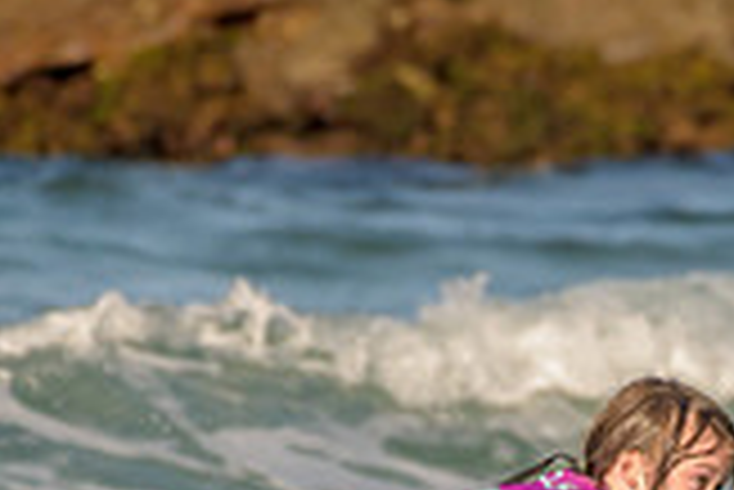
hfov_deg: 0.9
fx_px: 44568
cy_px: 583
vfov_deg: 0.6
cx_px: 662
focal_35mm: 2184
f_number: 5.6
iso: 250
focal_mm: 500
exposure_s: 1/2000
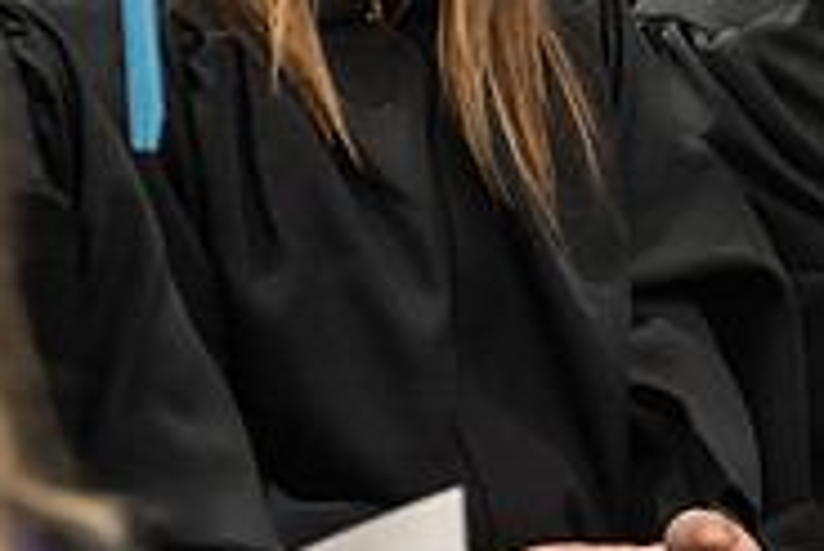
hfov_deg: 9.2
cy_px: -213
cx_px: 931
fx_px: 5062
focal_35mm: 221
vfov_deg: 6.2
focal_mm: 70
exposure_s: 1/160
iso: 4000
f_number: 2.8
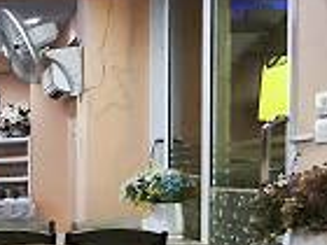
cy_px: 224
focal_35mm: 86
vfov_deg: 16.9
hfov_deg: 16.2
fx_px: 812
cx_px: -367
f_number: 2.2
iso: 250
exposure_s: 1/33.3
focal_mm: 1.91
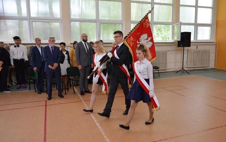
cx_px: 114
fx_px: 172
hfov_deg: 66.5
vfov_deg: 44.6
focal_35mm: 28
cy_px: 70
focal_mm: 18
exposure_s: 1/500
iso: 1600
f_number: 3.5
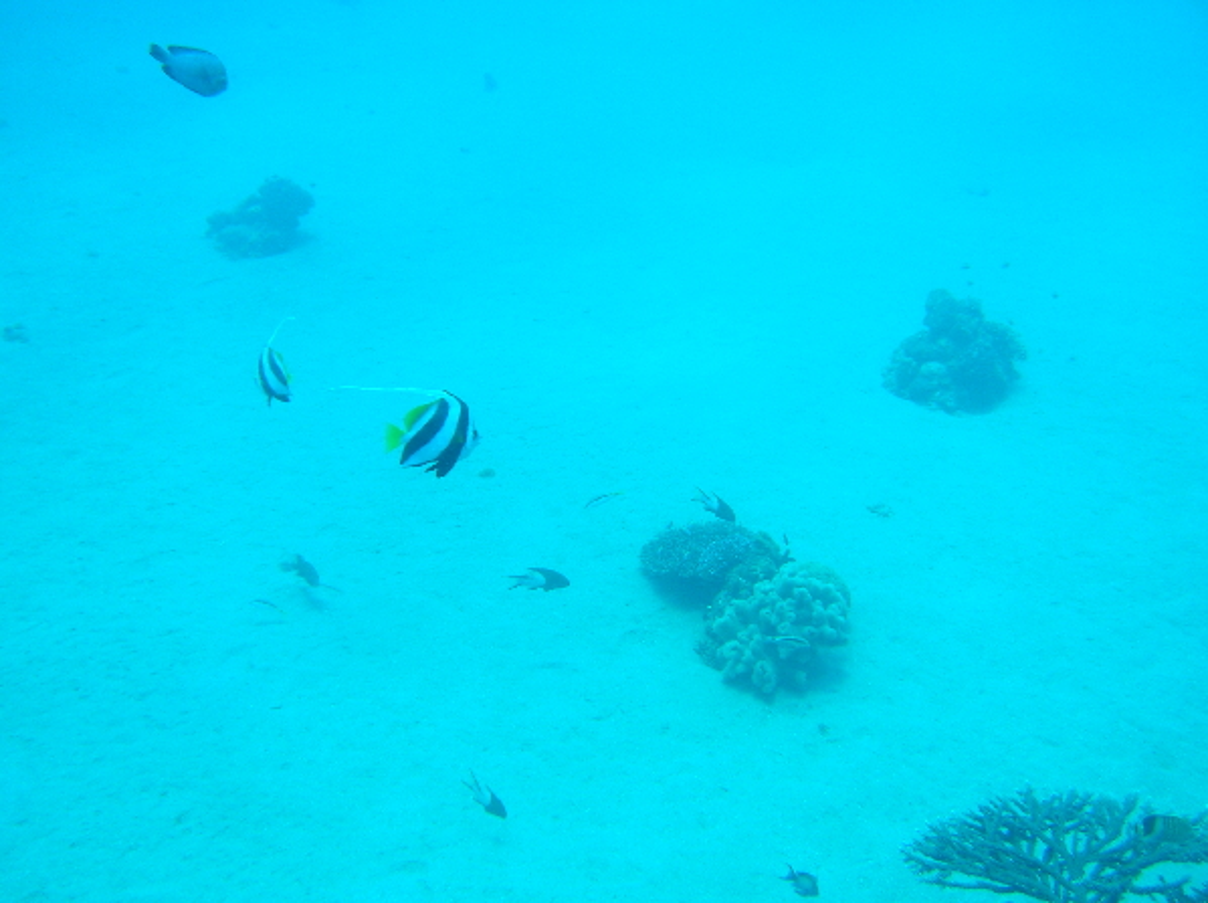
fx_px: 1185
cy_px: 452
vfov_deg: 41.7
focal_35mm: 34
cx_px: 604
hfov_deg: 54.0
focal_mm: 5.7
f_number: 4.9
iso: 50
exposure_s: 1/59.3
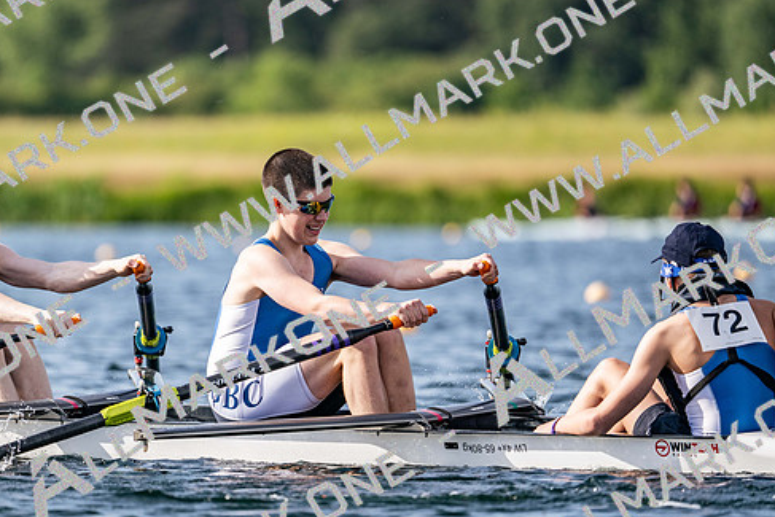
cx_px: 353
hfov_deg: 4.3
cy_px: 276
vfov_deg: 2.9
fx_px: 10250
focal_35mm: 476
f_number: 4.5
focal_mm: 400
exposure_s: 1/2500
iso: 450
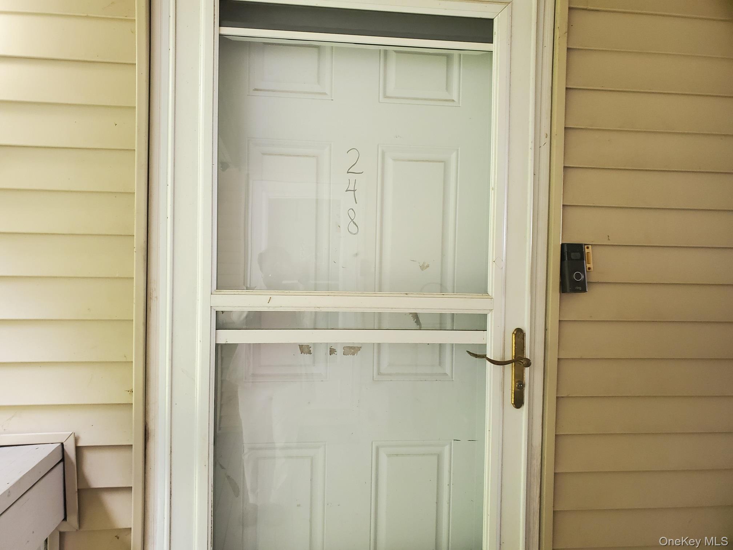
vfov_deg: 53.1
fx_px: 551
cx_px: 366
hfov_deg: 67.3
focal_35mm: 26
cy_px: 275
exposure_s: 1/120
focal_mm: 4.3
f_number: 2.4
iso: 200
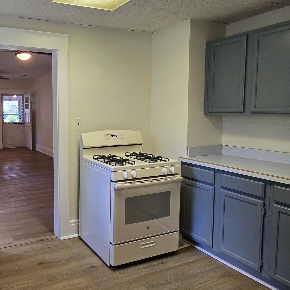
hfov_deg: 56.6
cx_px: 59
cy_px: 129
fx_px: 246
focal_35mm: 26
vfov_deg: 60.8
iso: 160
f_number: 2.2
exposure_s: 1/60
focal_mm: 2.2
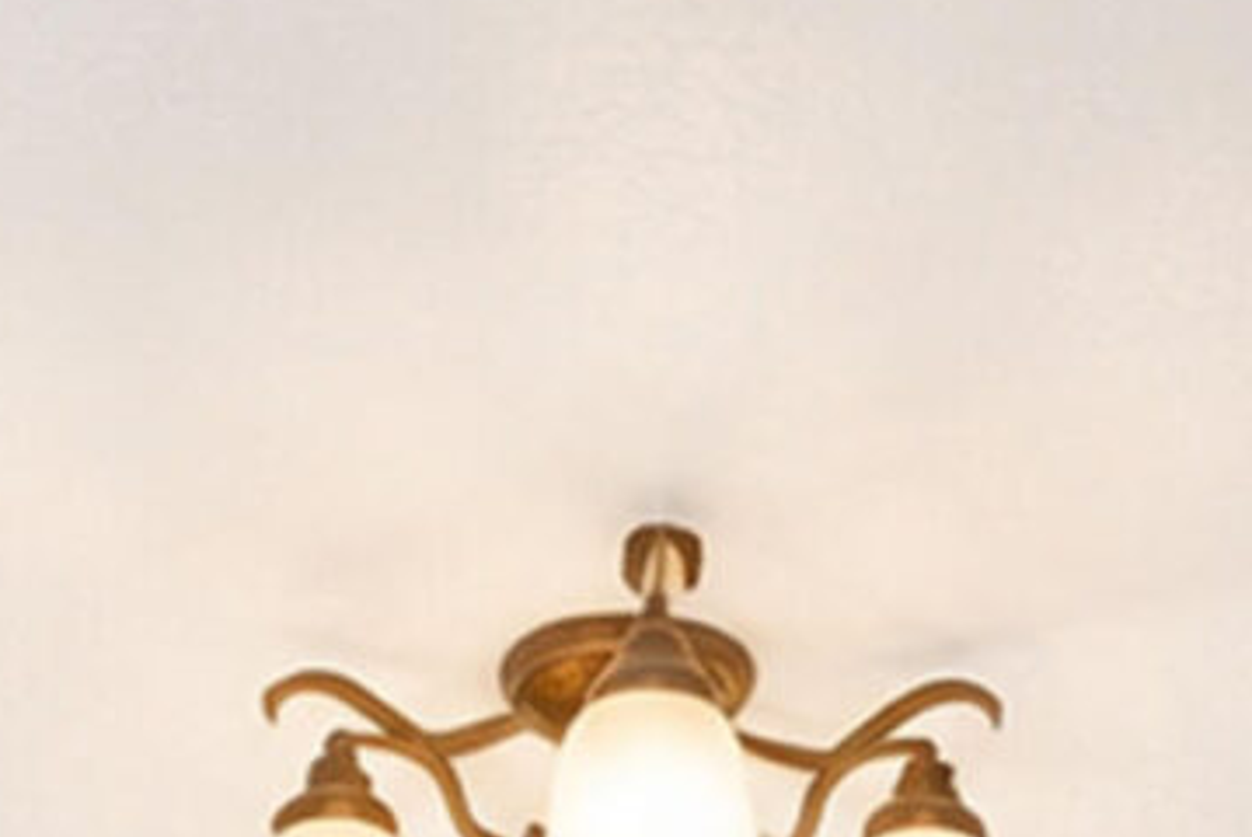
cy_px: 2924
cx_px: 701
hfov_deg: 17.9
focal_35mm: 114
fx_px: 3968
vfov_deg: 8.6
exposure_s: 1/25
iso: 64
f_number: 4
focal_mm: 16
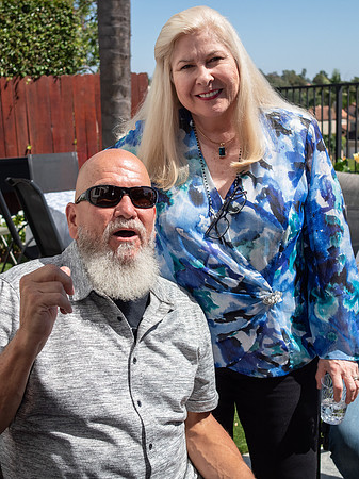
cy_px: 240
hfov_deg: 28.7
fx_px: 701
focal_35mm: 51
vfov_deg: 37.7
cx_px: 166
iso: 320
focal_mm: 19
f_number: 3.5
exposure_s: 1/3200
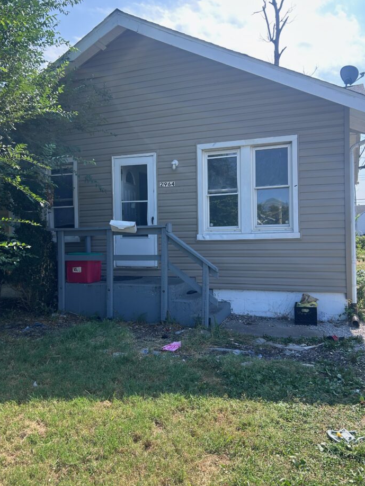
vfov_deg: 61.6
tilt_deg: +2.7
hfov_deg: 48.2
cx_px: 197
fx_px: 408
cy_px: 234
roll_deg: +1.5
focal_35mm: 29
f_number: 1.5
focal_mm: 5.7
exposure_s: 1/1698
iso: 50
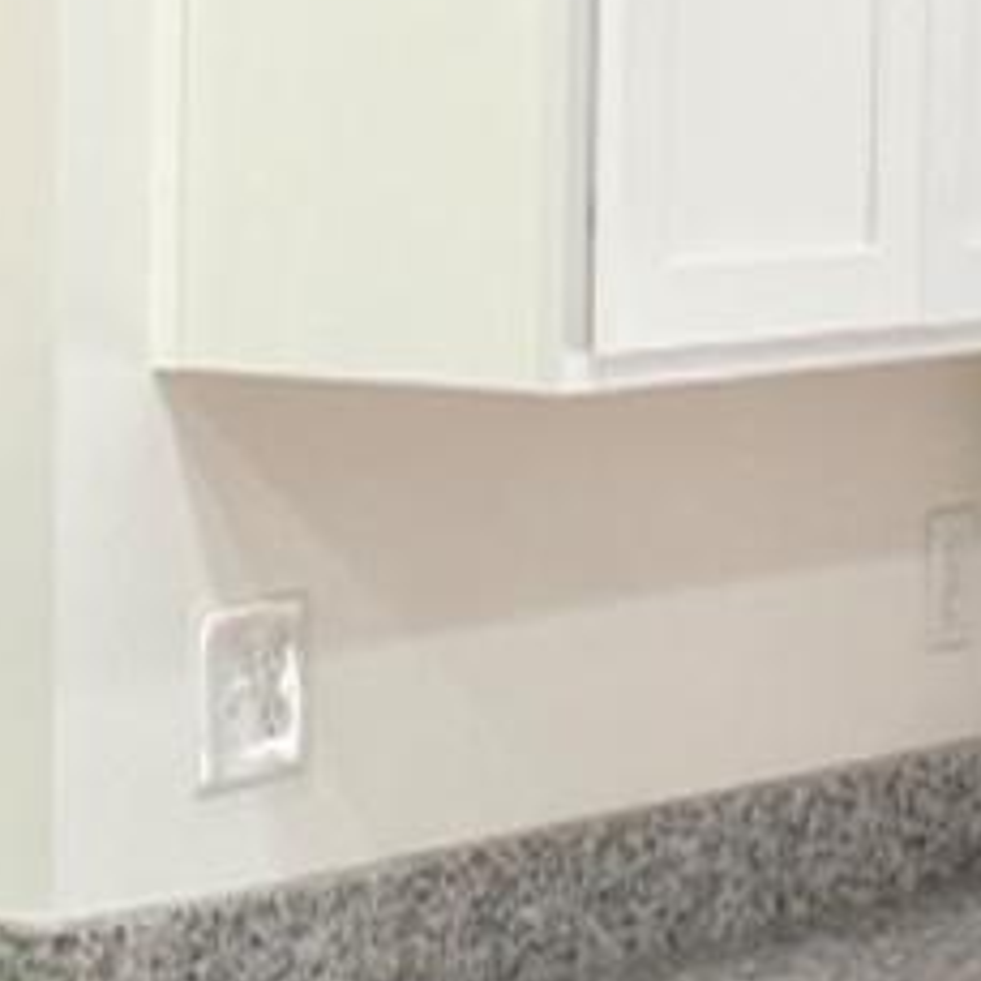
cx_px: 514
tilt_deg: -9.2
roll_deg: -1.3
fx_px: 6092
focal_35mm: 190
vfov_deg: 9.2
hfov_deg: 9.2
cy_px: 960
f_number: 1.78
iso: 80
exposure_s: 1/120
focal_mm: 6.76
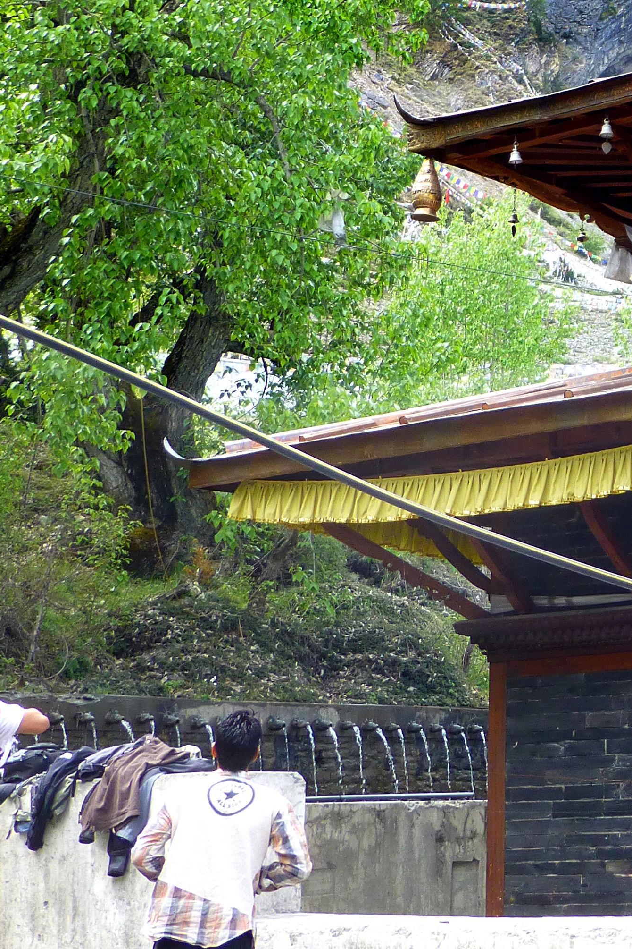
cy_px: 199
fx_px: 2001
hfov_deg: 16.7
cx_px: 865
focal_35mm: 76
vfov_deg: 26.2
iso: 100
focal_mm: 6.1
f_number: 3.7
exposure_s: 1/125
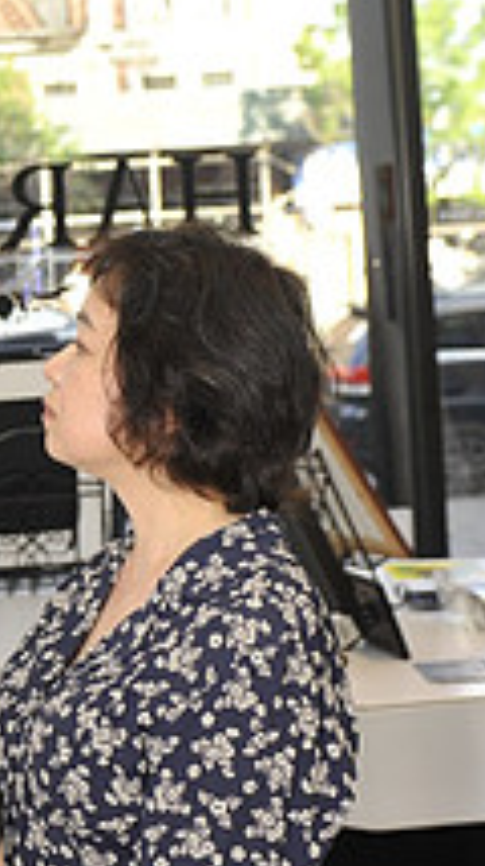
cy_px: 287
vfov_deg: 24.1
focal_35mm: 88
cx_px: -146
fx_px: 2017
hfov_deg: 13.2
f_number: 3.5
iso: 200
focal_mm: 31
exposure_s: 1/250
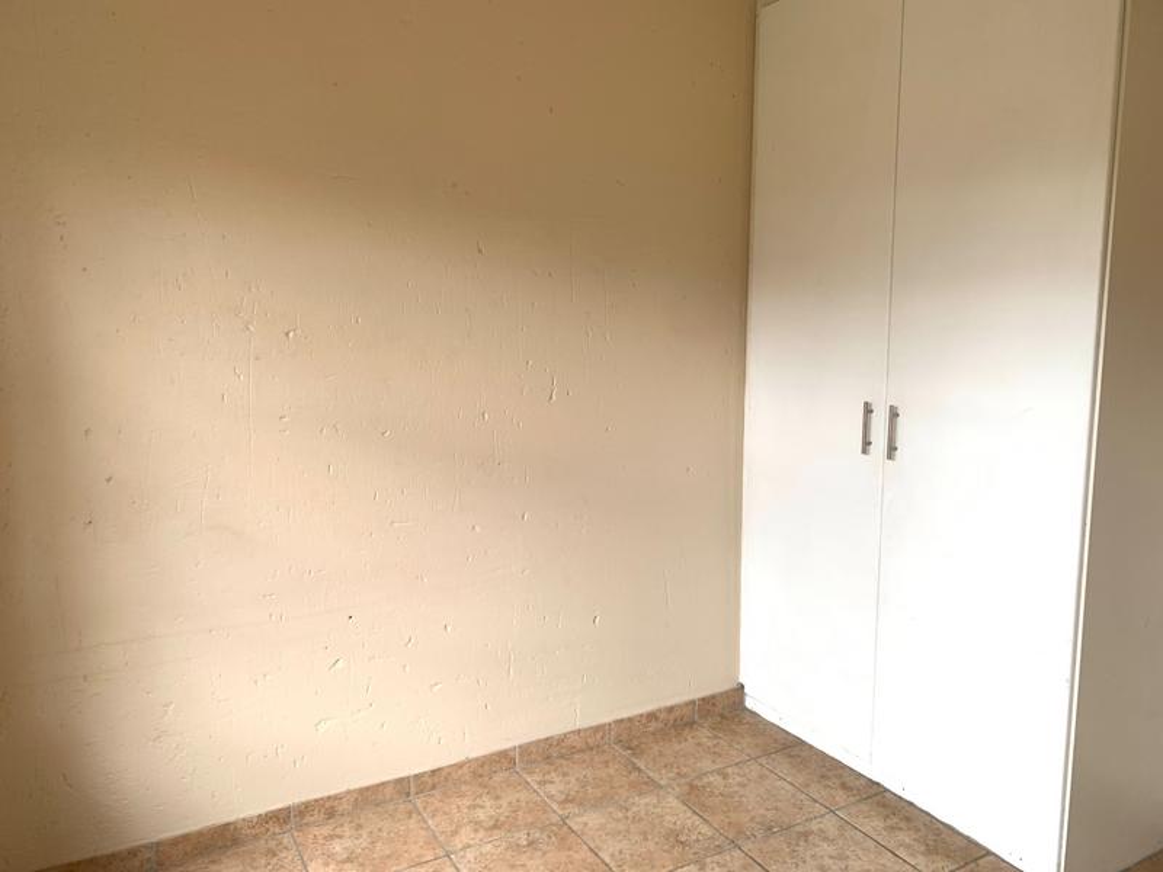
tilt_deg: -6.9
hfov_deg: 67.3
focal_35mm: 26
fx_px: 874
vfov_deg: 53.1
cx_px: 582
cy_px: 436
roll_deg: +0.5
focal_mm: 4.25
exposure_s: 1/133
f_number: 1.8
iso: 25
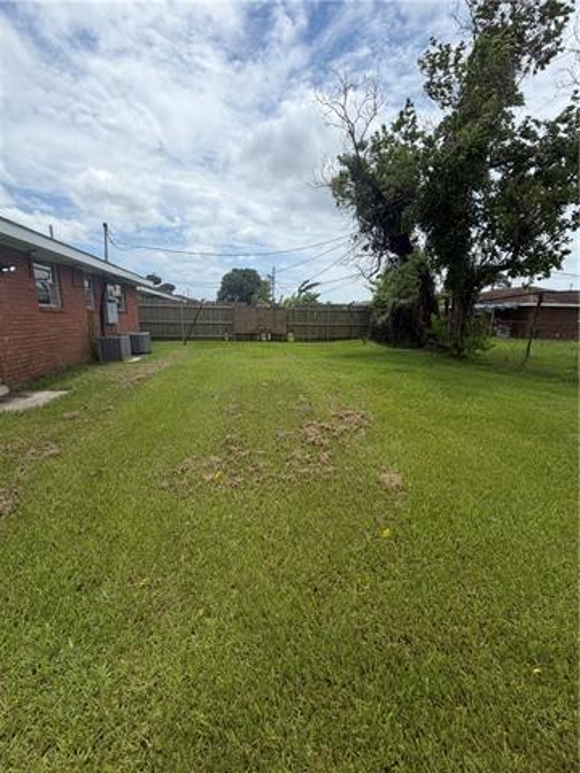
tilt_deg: -13.4
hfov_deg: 85.7
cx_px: 290
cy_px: 386
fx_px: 313
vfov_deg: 102.1
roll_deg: -0.9
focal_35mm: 14
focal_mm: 2.22
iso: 20
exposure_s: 1/955
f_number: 2.2
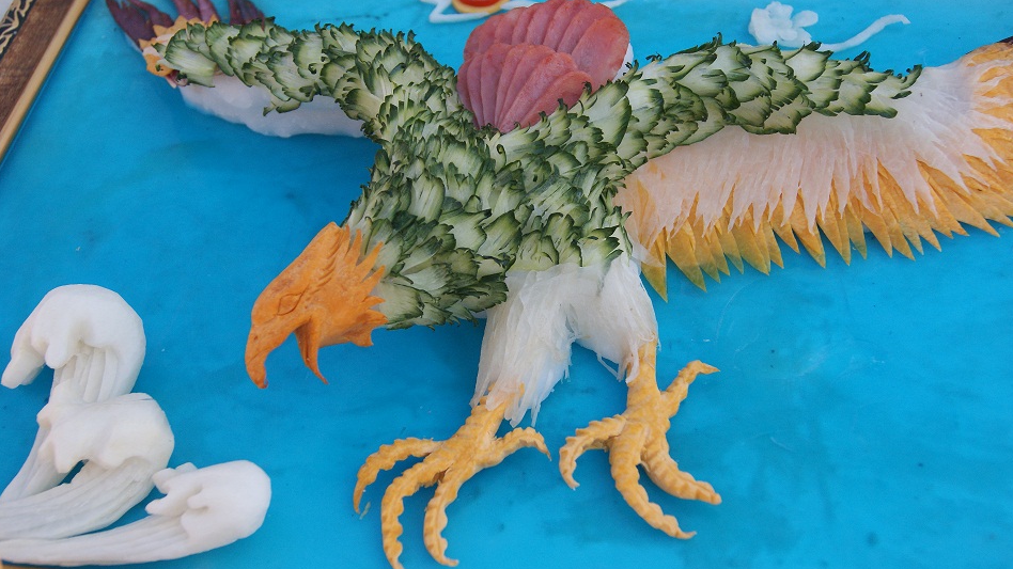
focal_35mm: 45
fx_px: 1209
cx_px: 516
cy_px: 288
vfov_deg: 26.5
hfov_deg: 45.5
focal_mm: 28
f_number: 4.5
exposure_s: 1/800
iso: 400
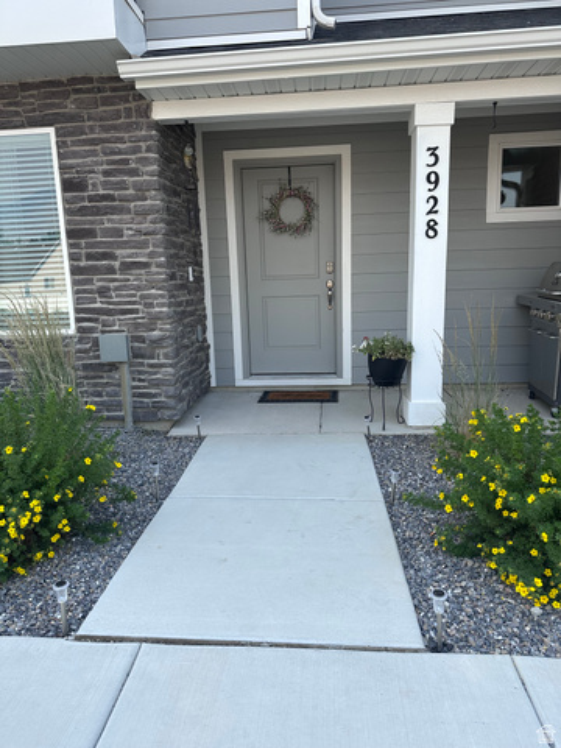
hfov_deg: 56.8
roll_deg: +1.2
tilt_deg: -10.5
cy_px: 374
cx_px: 280
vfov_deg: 71.6
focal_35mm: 24
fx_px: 519
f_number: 1.78
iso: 80
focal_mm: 6.86
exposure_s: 1/1692
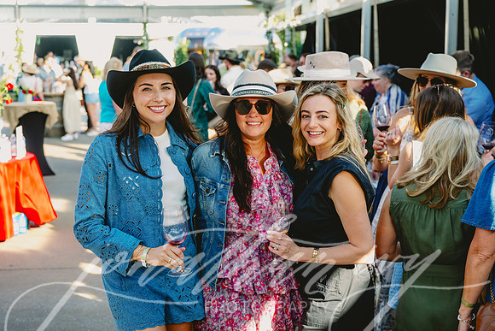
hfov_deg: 36.9
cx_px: 242
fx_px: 741
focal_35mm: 54
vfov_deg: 25.1
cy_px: 165
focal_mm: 52
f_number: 4
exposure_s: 1/640
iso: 800
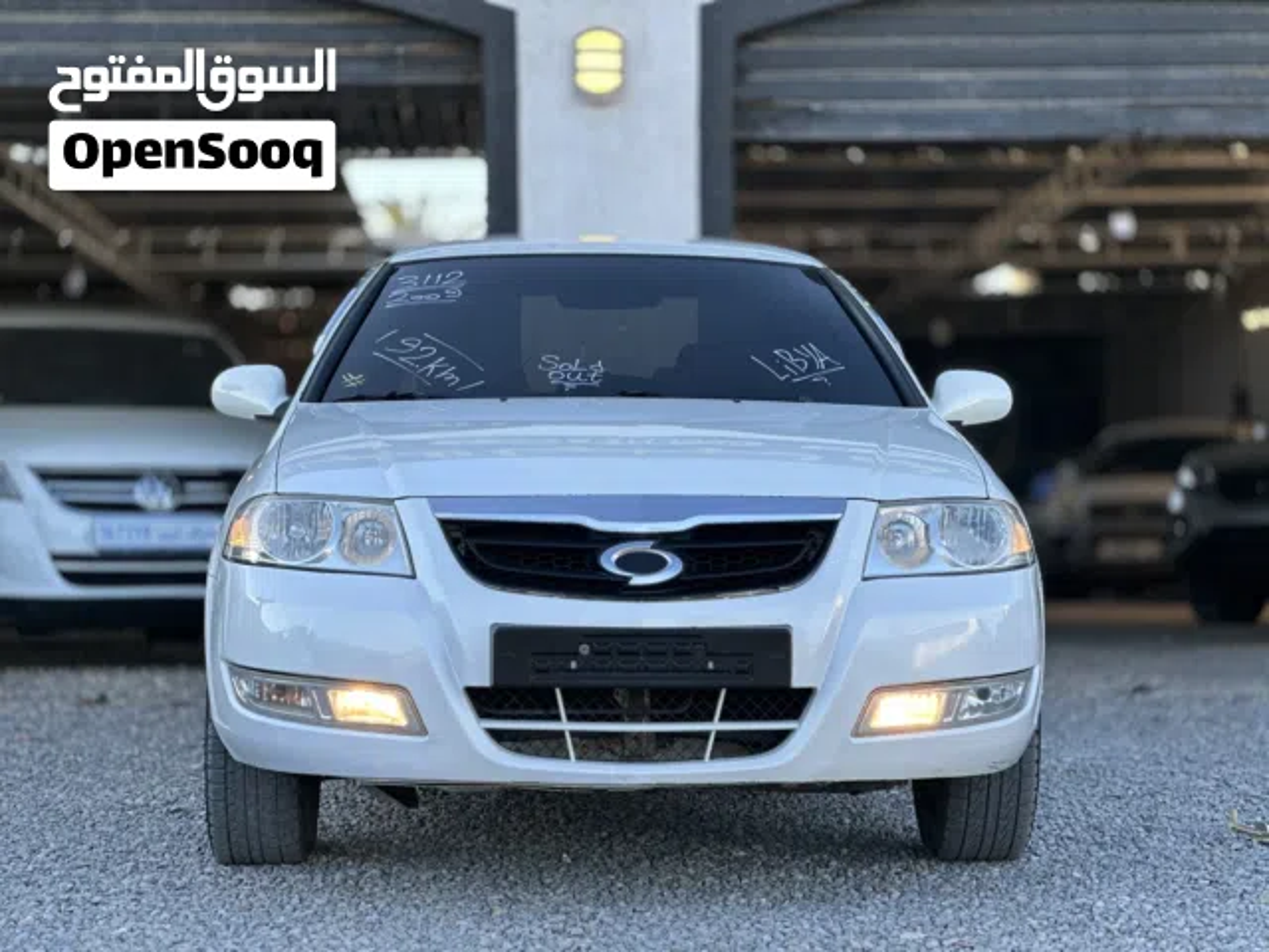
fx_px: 2823
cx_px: 634
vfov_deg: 19.1
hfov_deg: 25.3
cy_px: 476
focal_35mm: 77
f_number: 2.8
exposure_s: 1/121
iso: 32
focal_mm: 9
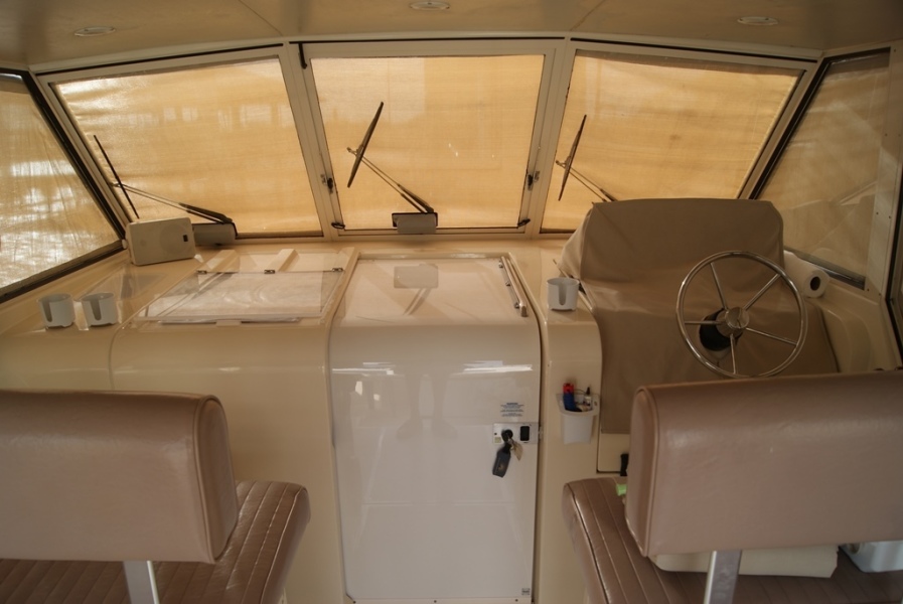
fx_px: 678
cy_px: 302
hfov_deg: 67.3
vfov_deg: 48.0
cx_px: 452
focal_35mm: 27
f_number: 6.3
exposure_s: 1/60
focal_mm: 18
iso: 100
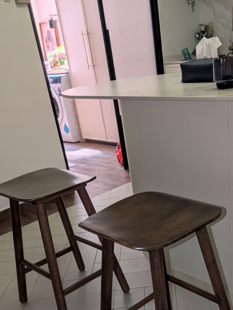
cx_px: 166
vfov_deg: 44.1
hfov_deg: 35.5
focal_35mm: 40
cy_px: 256
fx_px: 358
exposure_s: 1/50
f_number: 1.68
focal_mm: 6.9
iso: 66
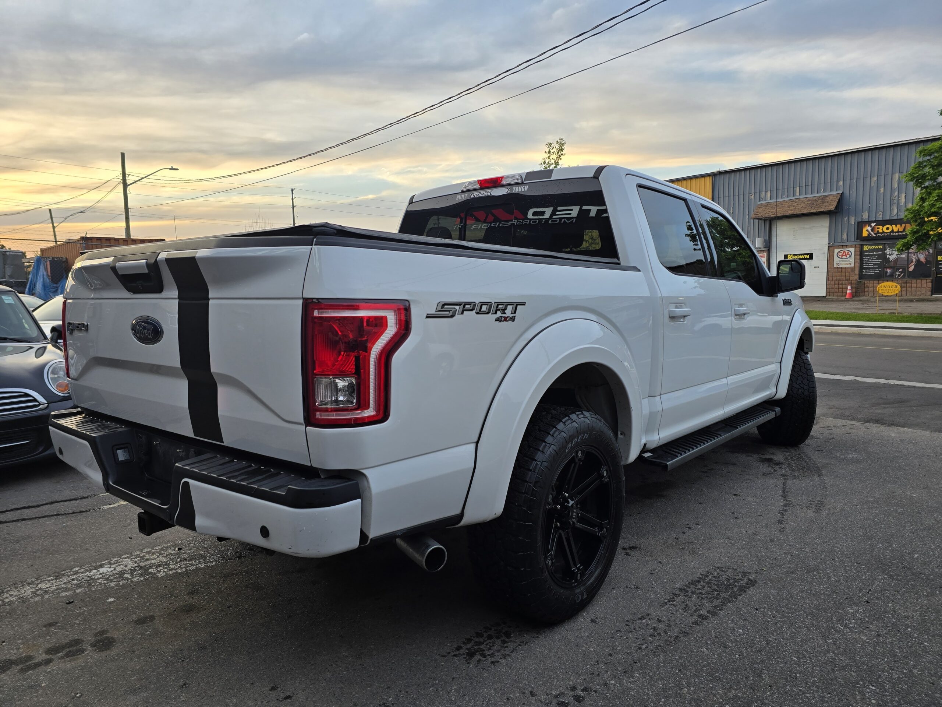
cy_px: 354
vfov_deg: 58.9
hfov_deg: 73.9
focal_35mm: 23
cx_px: 471
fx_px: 626
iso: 40
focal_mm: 6.3
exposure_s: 1/180
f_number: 1.7
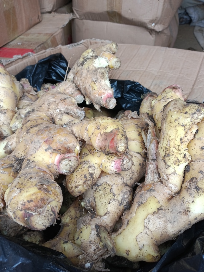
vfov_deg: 65.3
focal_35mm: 27
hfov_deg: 51.3
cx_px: 102
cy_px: 136
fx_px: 212
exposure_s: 1/100
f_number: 1.8
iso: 101
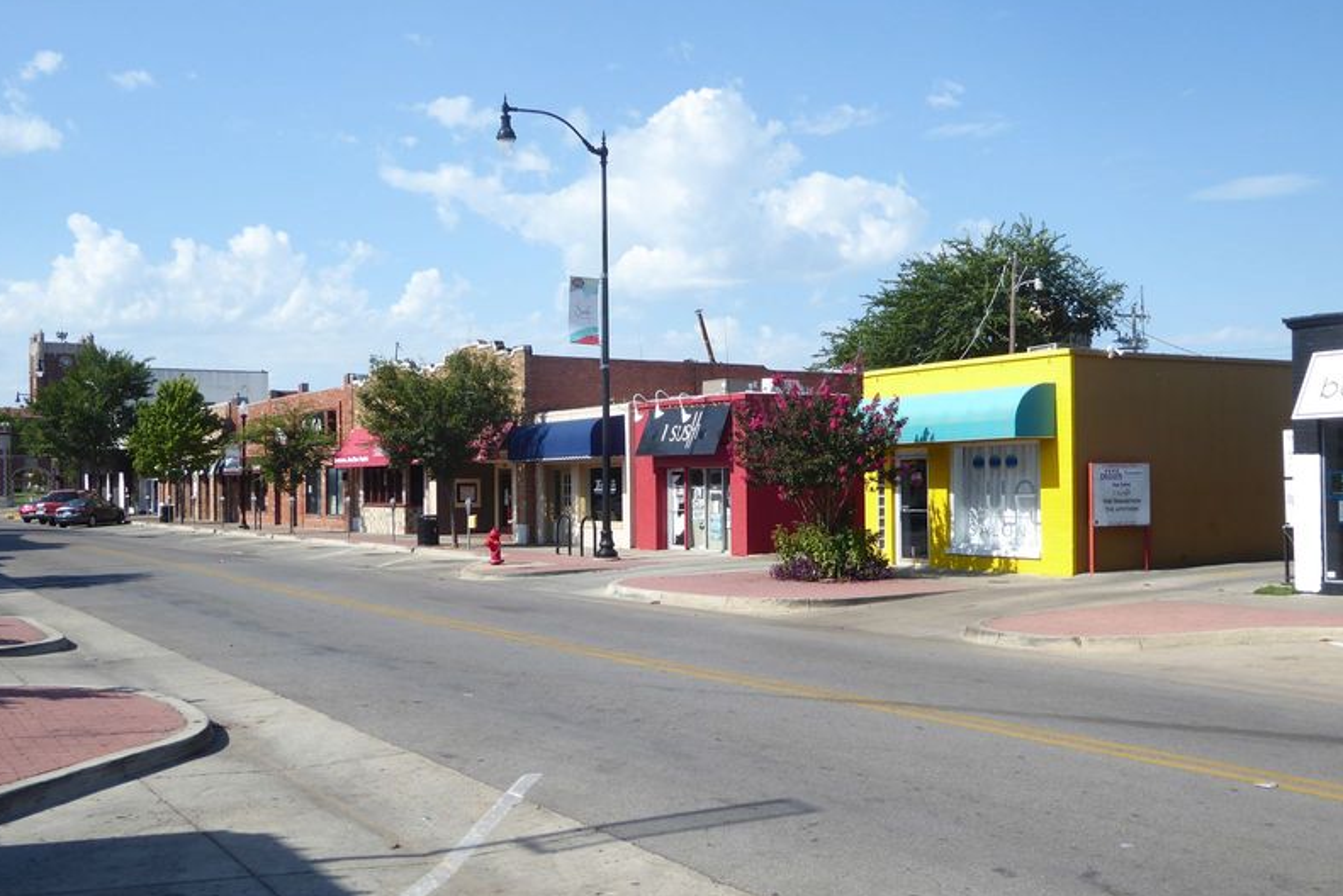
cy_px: 489
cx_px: 667
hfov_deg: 47.4
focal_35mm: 41
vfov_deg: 32.6
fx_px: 1530
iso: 80
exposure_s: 1/640
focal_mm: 6.7
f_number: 3.7
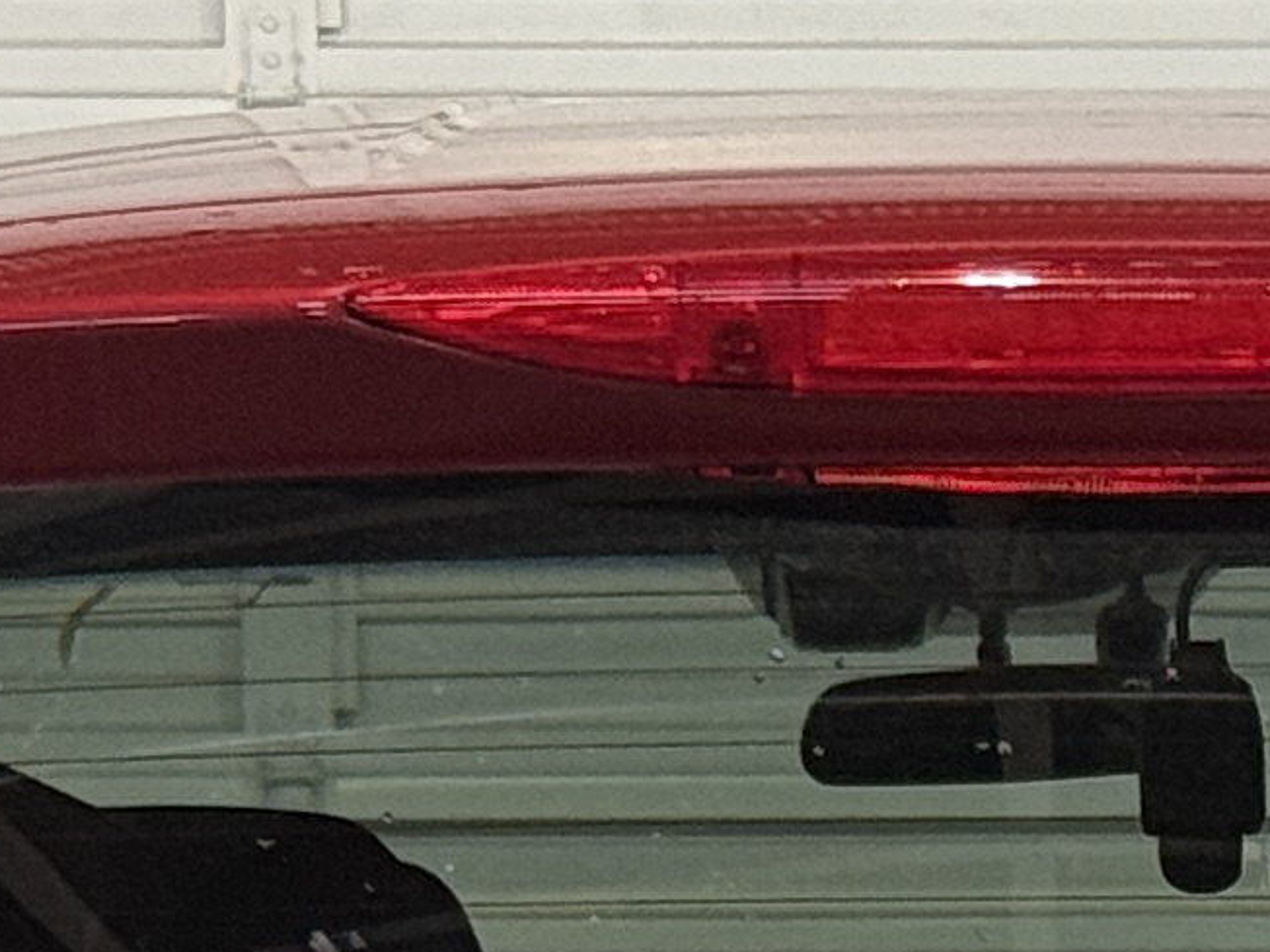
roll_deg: -0.7
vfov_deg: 4.9
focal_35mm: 297
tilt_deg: -10.7
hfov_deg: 6.7
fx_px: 10896
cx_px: 1126
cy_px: 2319
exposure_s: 1/60
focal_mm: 6.76
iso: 80
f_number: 1.78
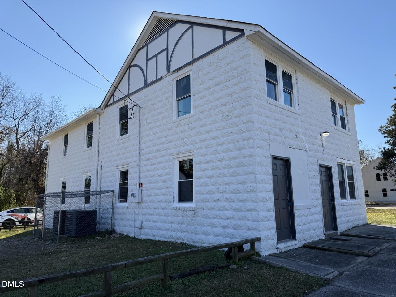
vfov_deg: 56.8
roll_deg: +1.4
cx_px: 198
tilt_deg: +11.8
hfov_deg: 71.6
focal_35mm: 24
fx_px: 275
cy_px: 148
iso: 80
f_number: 1.78
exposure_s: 1/2907
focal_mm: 6.76
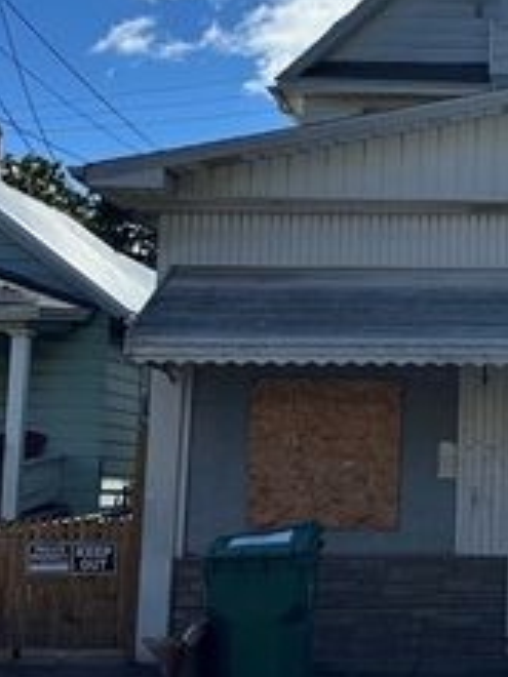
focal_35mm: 79
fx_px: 1546
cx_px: 591
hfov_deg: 17.8
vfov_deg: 24.7
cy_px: 257
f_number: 1.6
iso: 50
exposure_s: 1/6711
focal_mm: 5.96
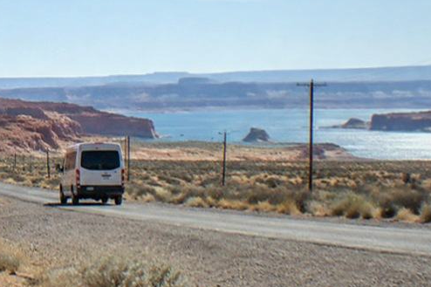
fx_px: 969
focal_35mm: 81
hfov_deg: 24.0
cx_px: 6
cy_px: 156
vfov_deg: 16.8
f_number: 11
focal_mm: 40
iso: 100
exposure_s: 1/125
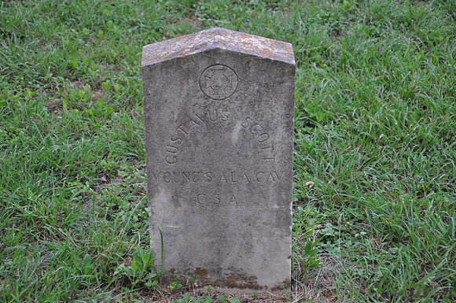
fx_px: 1100
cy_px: 152
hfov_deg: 23.4
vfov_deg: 15.7
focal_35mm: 87
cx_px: 228
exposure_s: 1/60
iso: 500
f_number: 5
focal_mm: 58
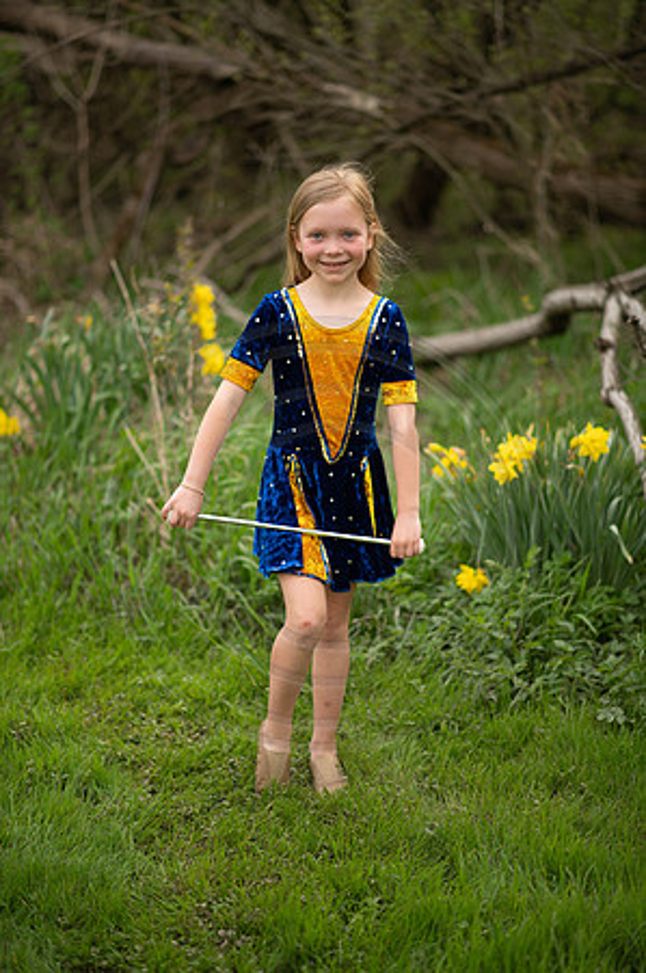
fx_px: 2293
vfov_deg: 23.9
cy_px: 486
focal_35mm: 85
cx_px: 323
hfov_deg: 16.0
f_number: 1.8
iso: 100
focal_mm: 85
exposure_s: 1/500
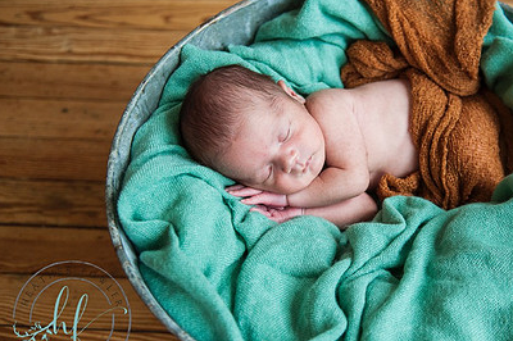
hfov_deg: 34.2
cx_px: 337
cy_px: 187
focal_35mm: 58
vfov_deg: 23.3
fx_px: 826
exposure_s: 1
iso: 1250
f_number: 0.86
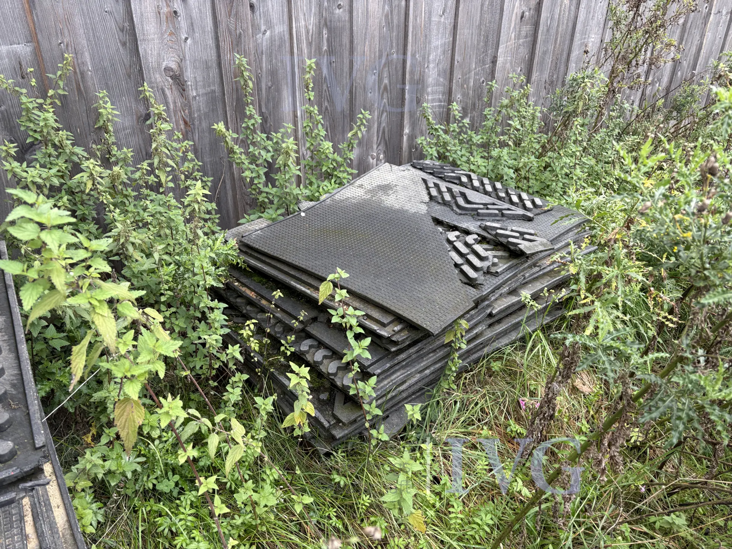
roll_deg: +0.4
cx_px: 366
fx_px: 550
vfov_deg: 53.1
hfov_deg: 67.3
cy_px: 274
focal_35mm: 26
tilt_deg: -29.7
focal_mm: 5.96
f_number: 1.6
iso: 40
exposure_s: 1/122
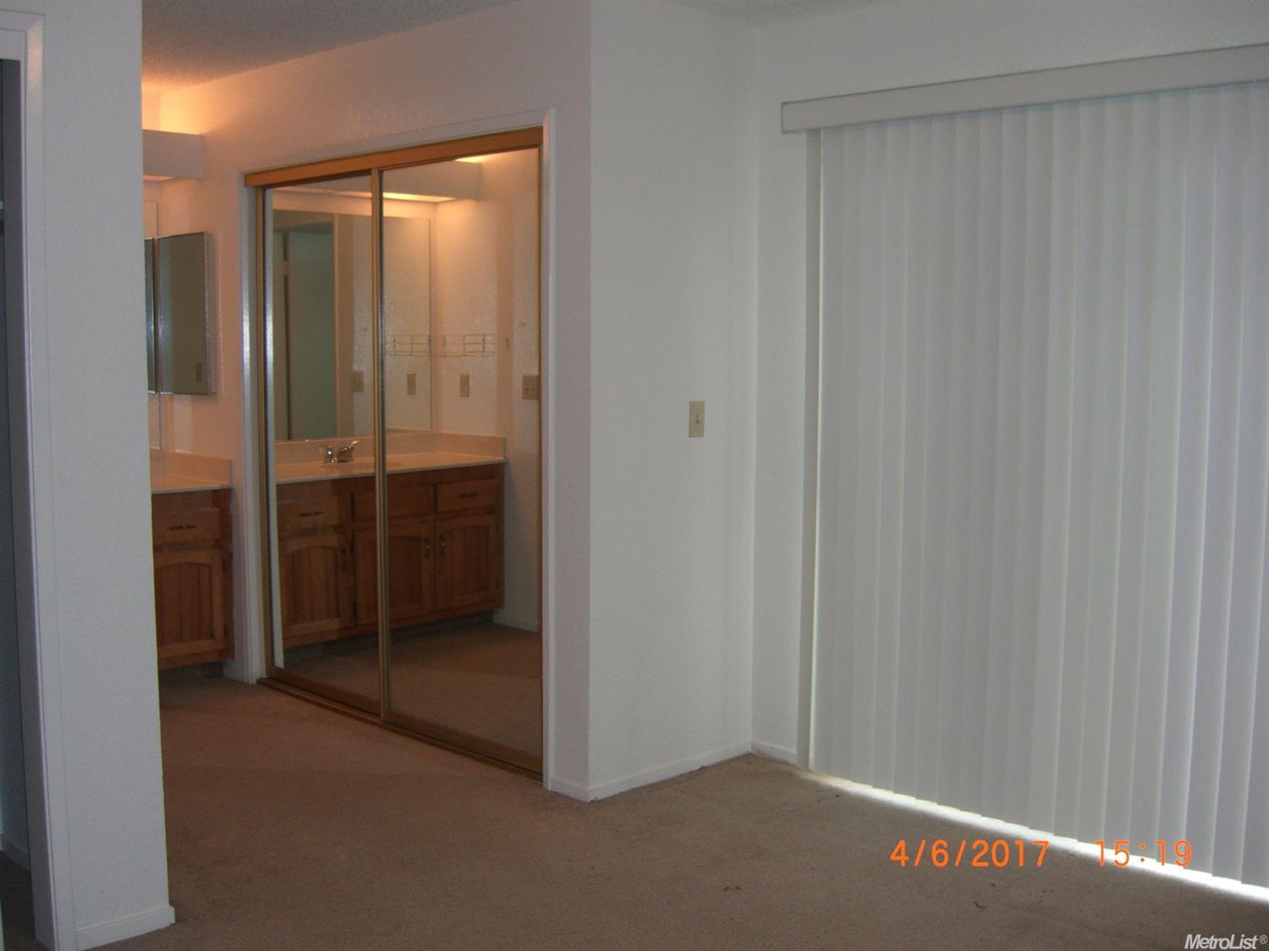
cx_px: 634
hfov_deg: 49.0
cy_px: 476
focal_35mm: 38
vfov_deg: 37.7
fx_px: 1393
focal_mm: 7.9
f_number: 2.8
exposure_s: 1/60
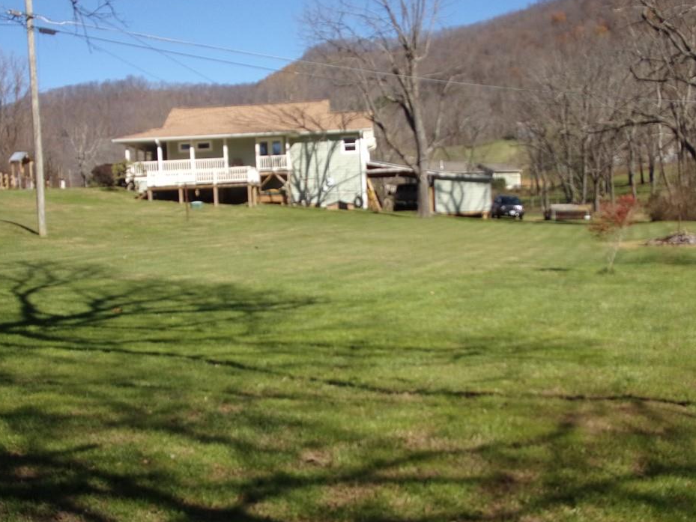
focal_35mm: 43
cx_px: 327
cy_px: 247
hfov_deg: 43.8
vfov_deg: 33.6
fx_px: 865
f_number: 3.9
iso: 80
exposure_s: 1/750
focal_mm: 7
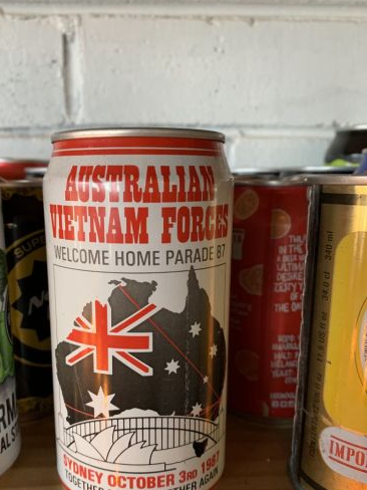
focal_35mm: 32
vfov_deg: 56.4
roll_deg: +0.8
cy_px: 291
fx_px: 452
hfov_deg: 44.0
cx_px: 156
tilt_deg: -13.2
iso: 80
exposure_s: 1/50
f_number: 1.8
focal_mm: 4.25
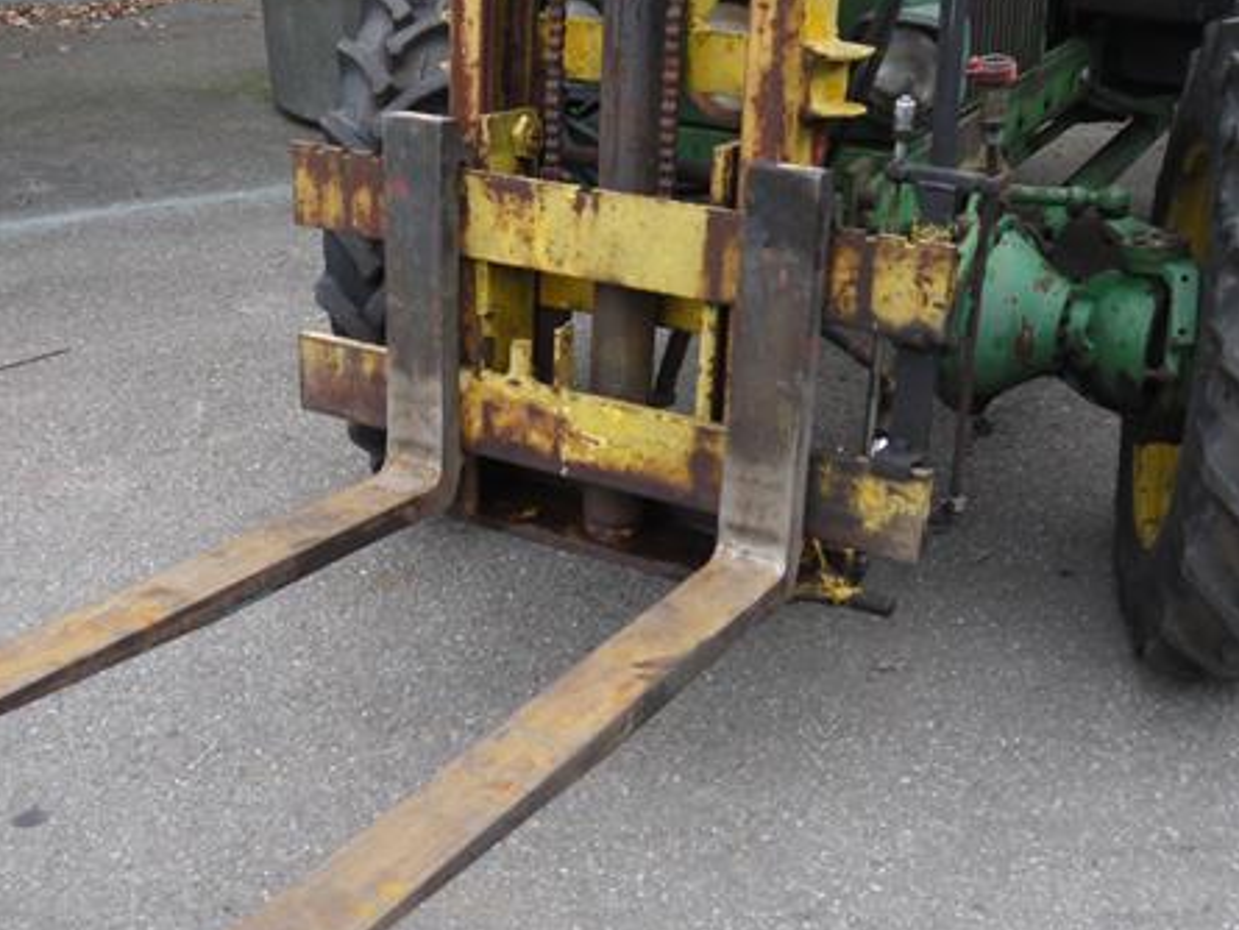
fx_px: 1647
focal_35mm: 46
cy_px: 515
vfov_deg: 31.5
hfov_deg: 41.2
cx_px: 643
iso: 400
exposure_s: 1/125
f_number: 3.8
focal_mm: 16
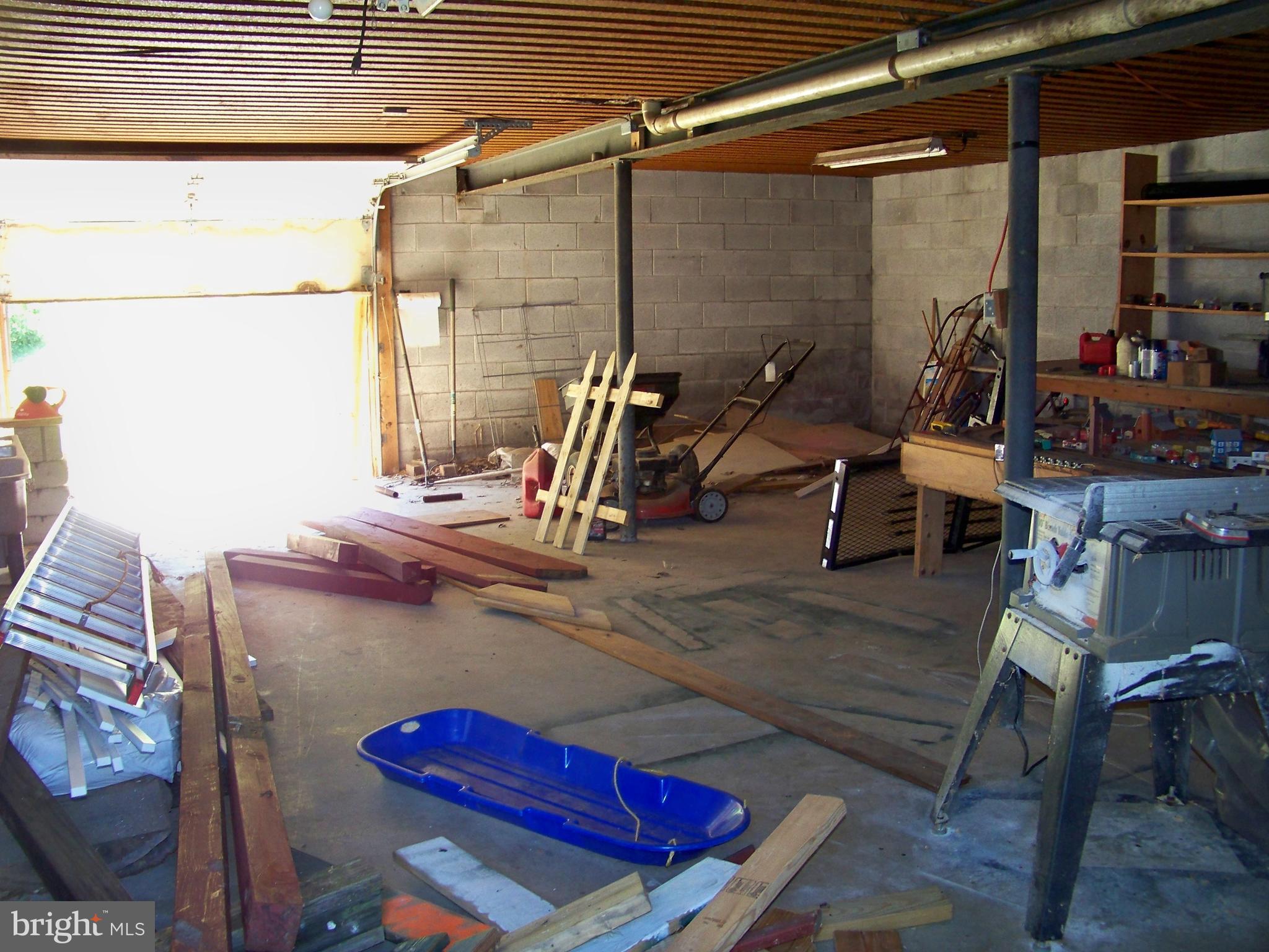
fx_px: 1210
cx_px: 634
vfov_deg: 42.9
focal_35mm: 33
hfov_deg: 55.4
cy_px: 476
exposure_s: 1/30
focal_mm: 5.85
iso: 200
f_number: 2.8
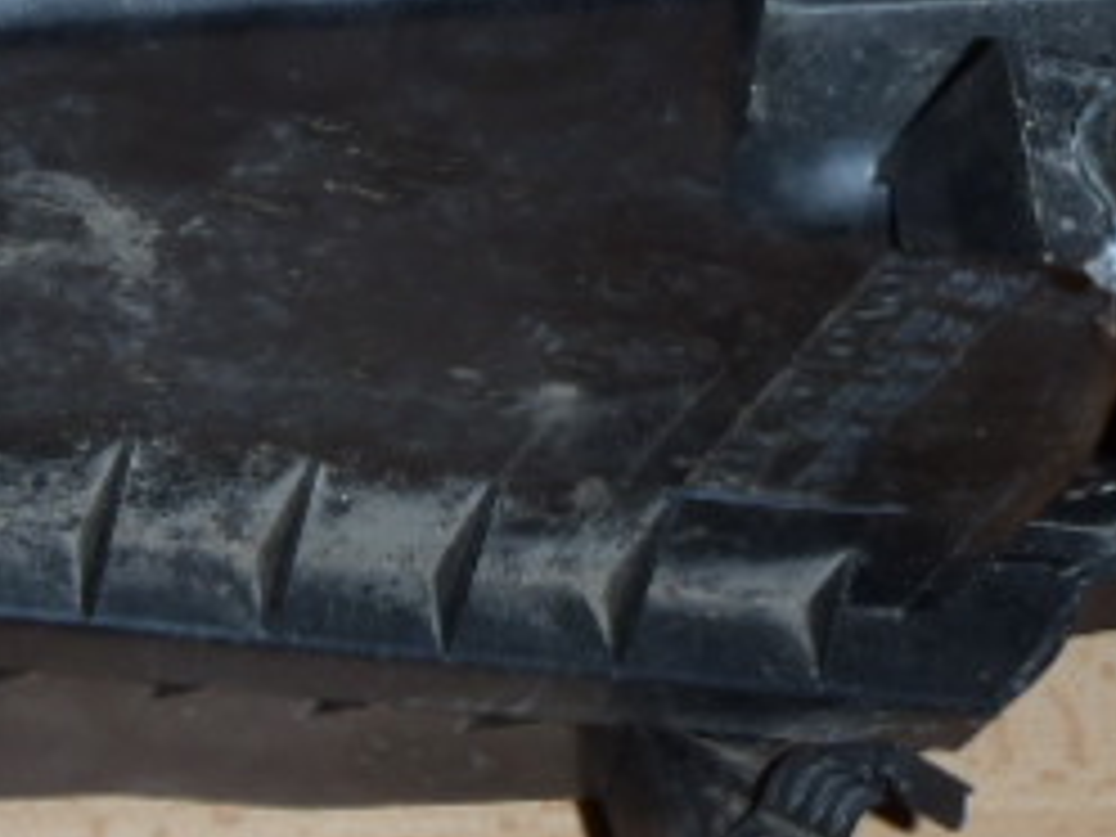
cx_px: 36
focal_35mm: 98
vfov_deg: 14.9
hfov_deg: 19.5
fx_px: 3159
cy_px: 50
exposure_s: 1/40
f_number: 4.6
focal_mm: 6.83
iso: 100
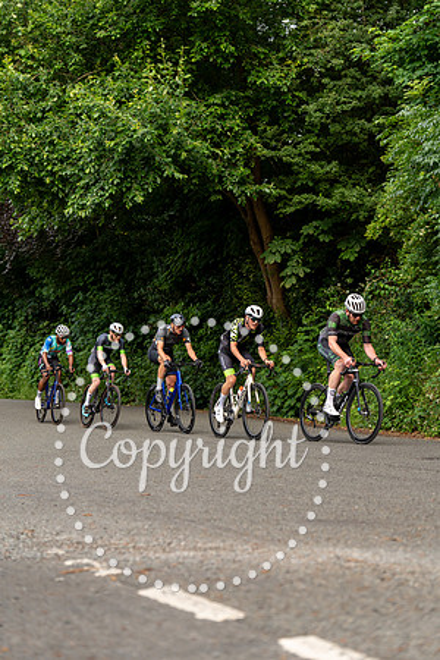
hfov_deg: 19.5
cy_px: 330
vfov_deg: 28.8
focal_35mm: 70
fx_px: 1283
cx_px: 220
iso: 400
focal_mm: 70
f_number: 3.5
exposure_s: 1/800
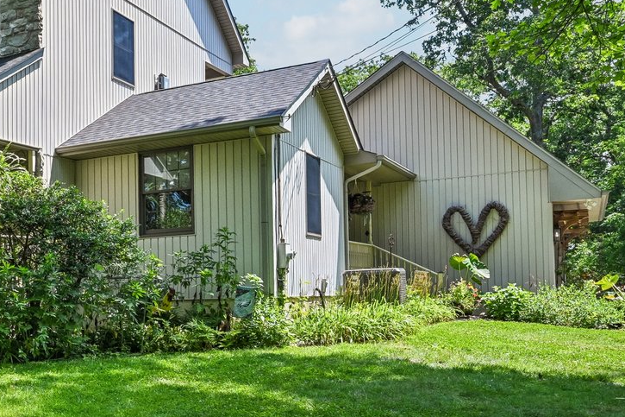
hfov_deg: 34.8
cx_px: -54
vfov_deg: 25.8
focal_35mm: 49
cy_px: -11
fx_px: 858
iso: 800
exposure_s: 1/640
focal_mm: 17.5
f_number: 8
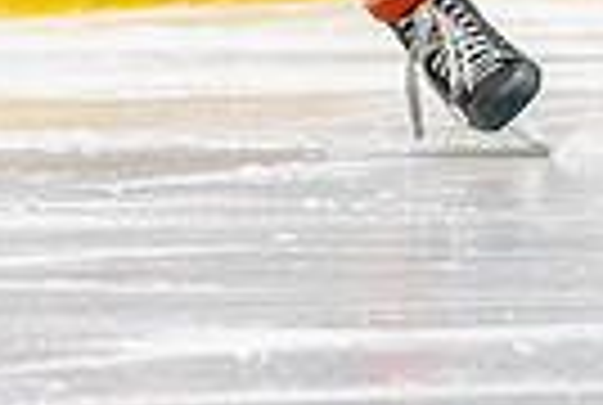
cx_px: -234
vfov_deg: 0.7
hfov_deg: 1.1
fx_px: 32483
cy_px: 119
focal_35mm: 1935
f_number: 2.8
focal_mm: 200
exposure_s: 1/1250
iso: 3200
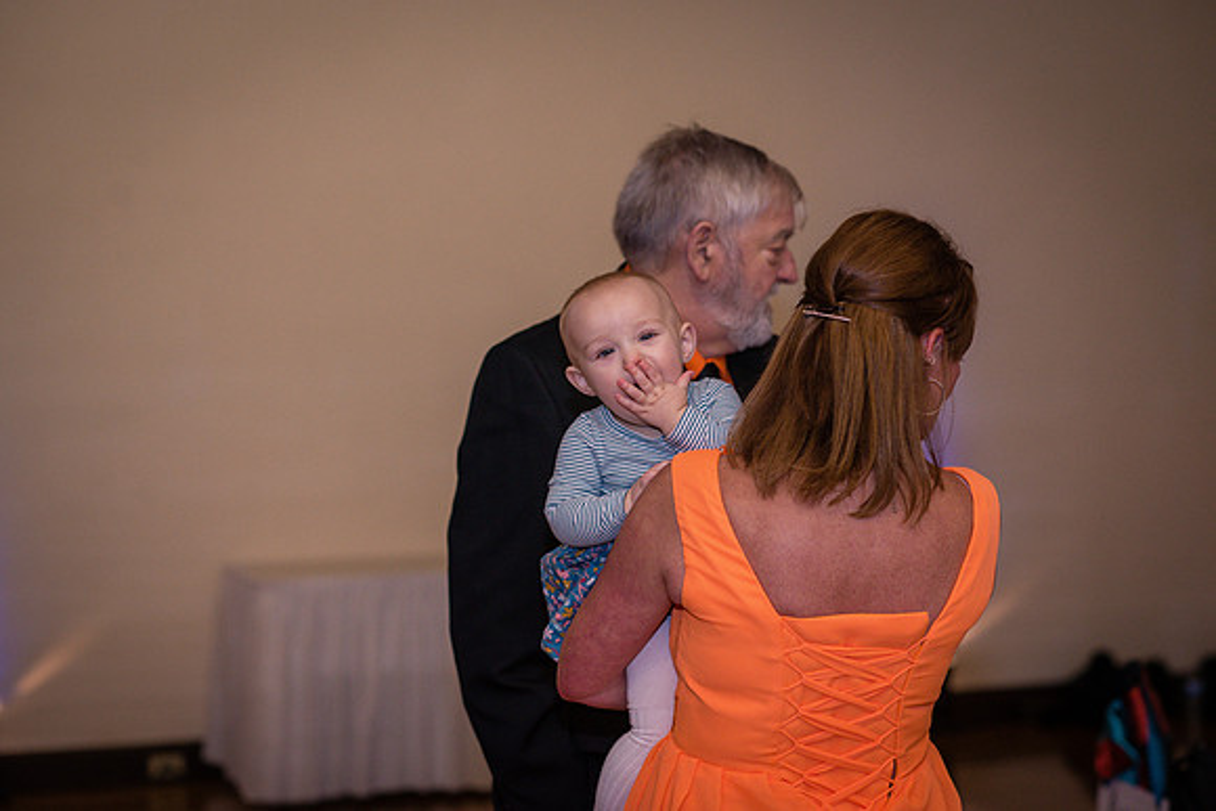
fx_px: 2872
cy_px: 406
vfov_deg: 16.1
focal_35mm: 85
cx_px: 608
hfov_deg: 23.9
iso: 640
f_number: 3.2
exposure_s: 1/200
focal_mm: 85
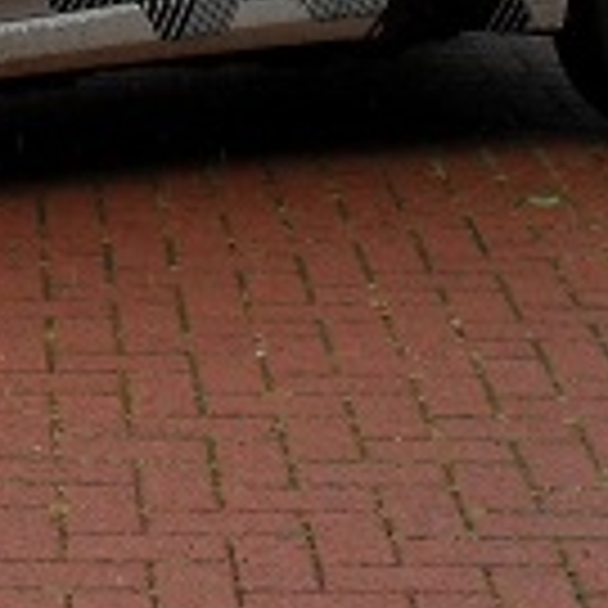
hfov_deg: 9.4
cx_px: -171
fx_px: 3636
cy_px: -396
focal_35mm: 183
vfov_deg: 9.2
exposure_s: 1/500
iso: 100
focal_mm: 6.3
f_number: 3.2
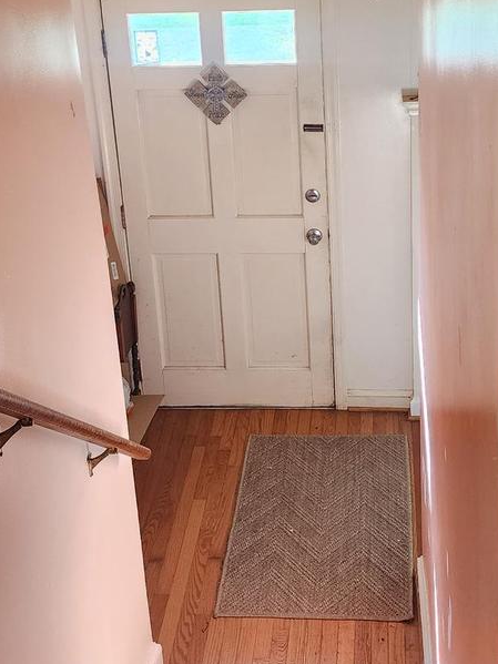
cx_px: 244
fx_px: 1132
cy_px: 208
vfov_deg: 32.4
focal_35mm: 59
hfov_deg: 24.8
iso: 250
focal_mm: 6.4
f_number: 1.8
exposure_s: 1/120
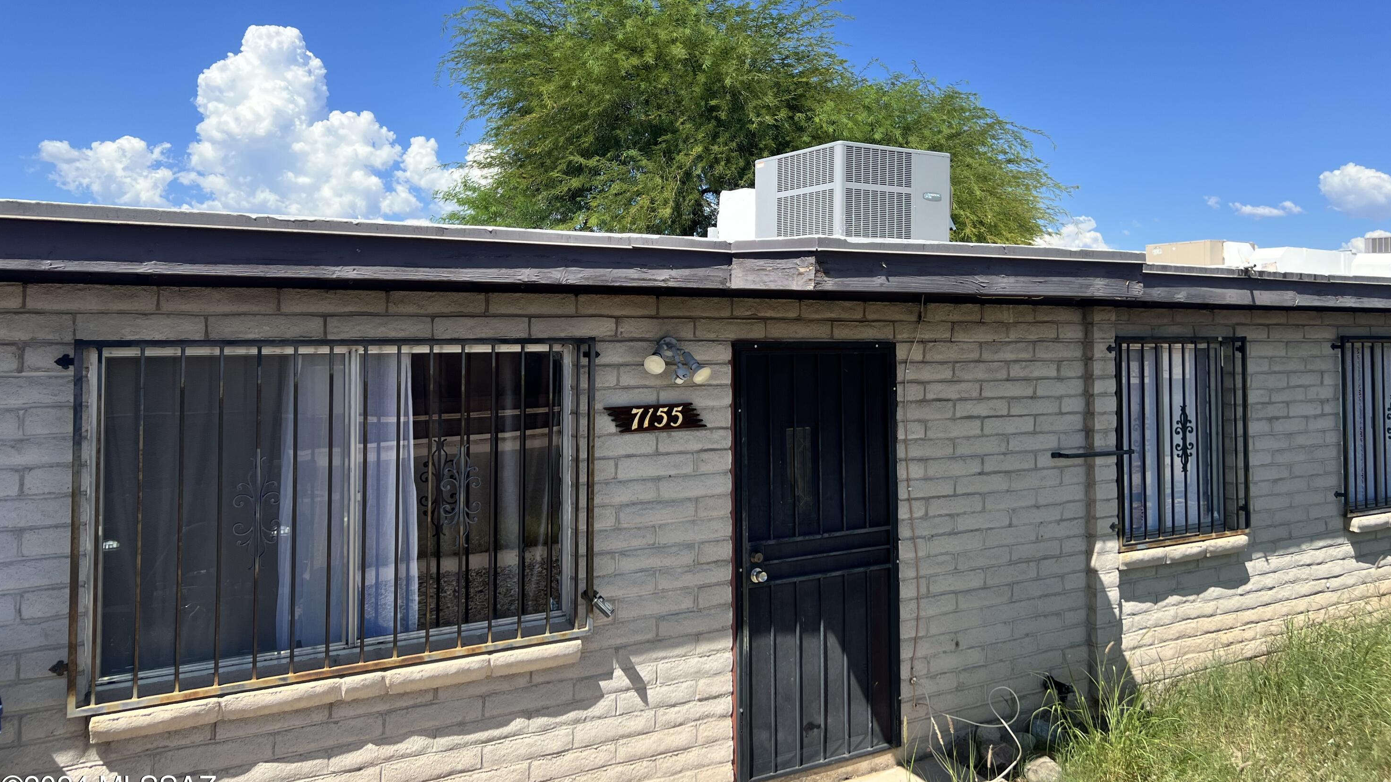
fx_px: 1070
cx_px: 711
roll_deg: +0.3
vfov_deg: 40.0
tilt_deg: +2.0
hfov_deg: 66.1
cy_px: 302
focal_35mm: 29
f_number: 1.5
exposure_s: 1/3356
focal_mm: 5.7
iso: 50
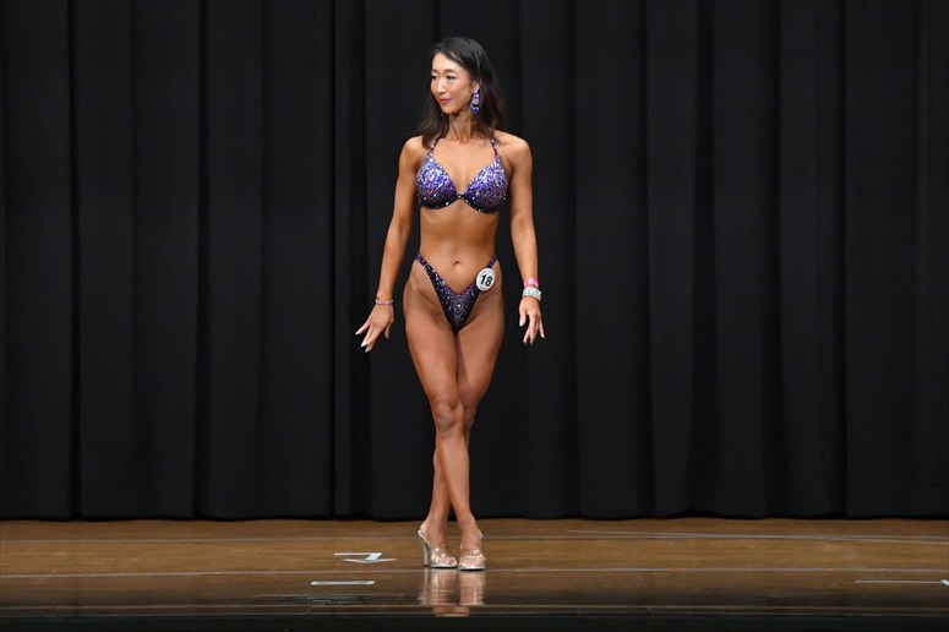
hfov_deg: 9.5
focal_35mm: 217
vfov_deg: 6.3
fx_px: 5718
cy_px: 316
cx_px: 474
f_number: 5.6
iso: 8000
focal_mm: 145
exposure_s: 1/400
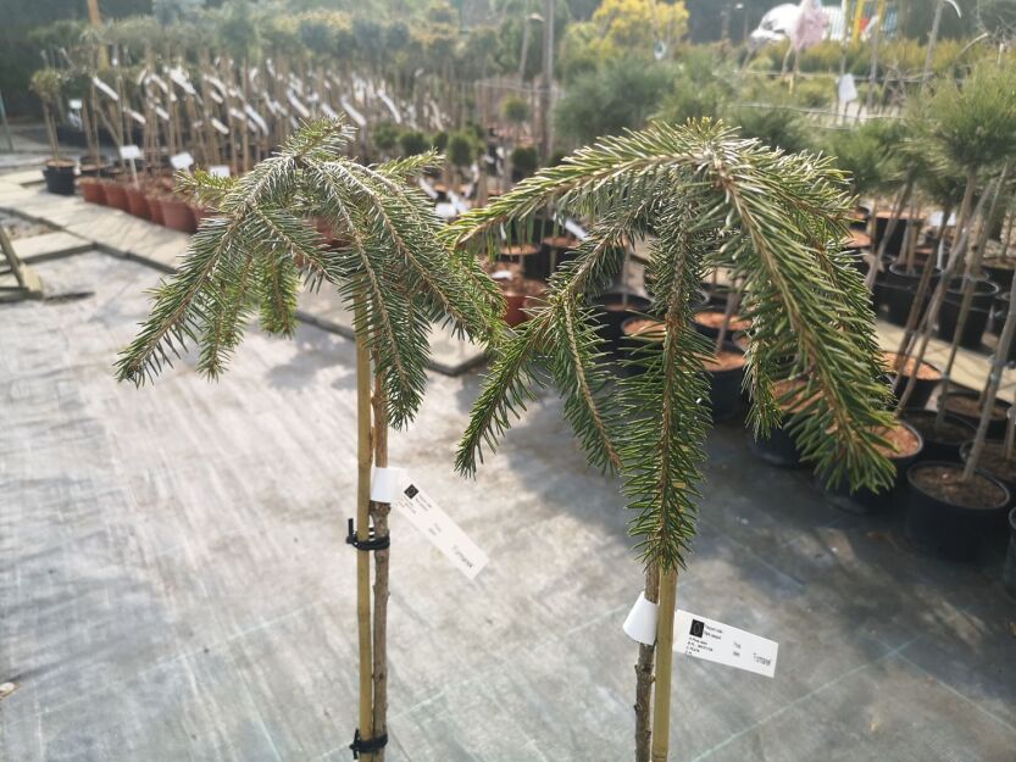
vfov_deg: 51.4
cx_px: 508
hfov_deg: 65.3
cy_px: 381
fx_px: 793
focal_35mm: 27
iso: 50
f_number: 1.8
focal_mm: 5.58
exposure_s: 1/794
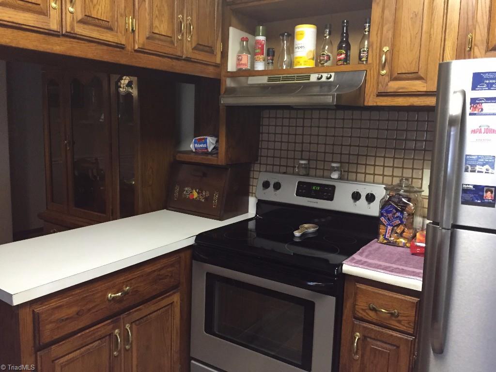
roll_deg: -2.5
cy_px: 186
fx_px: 416
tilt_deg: -8.4
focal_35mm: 29
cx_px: 248
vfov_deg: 48.2
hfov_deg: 61.7
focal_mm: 4.15
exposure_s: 1/30
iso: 250
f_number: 2.2
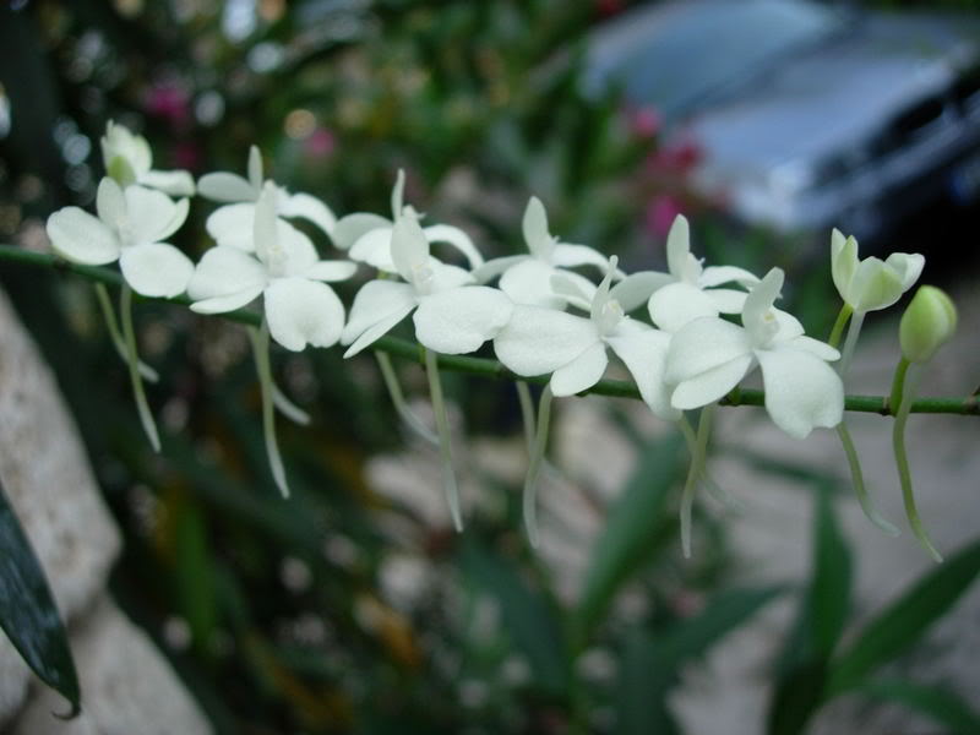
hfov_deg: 49.0
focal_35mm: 38
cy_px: 368
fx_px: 1076
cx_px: 490
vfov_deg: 37.7
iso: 64
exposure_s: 1/114
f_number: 2.8
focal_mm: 7.8
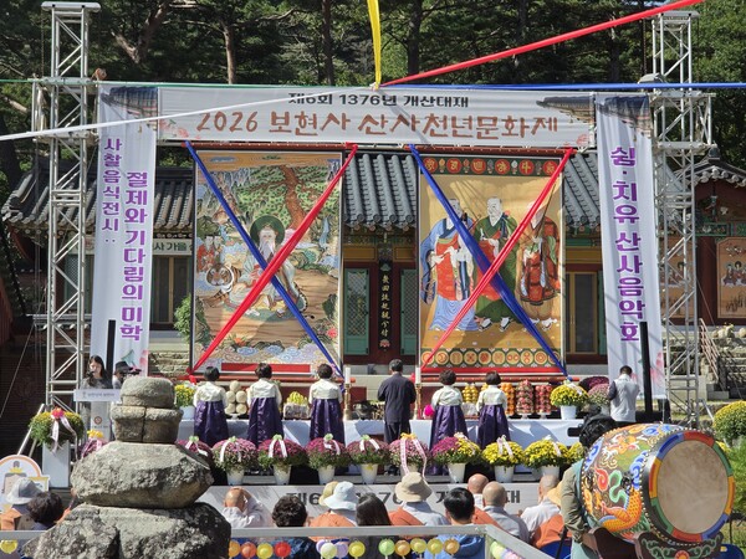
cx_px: 373
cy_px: 280
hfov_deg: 28.2
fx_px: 1487
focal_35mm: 69
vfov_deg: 21.3
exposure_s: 1/720
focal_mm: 7
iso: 25
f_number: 2.4
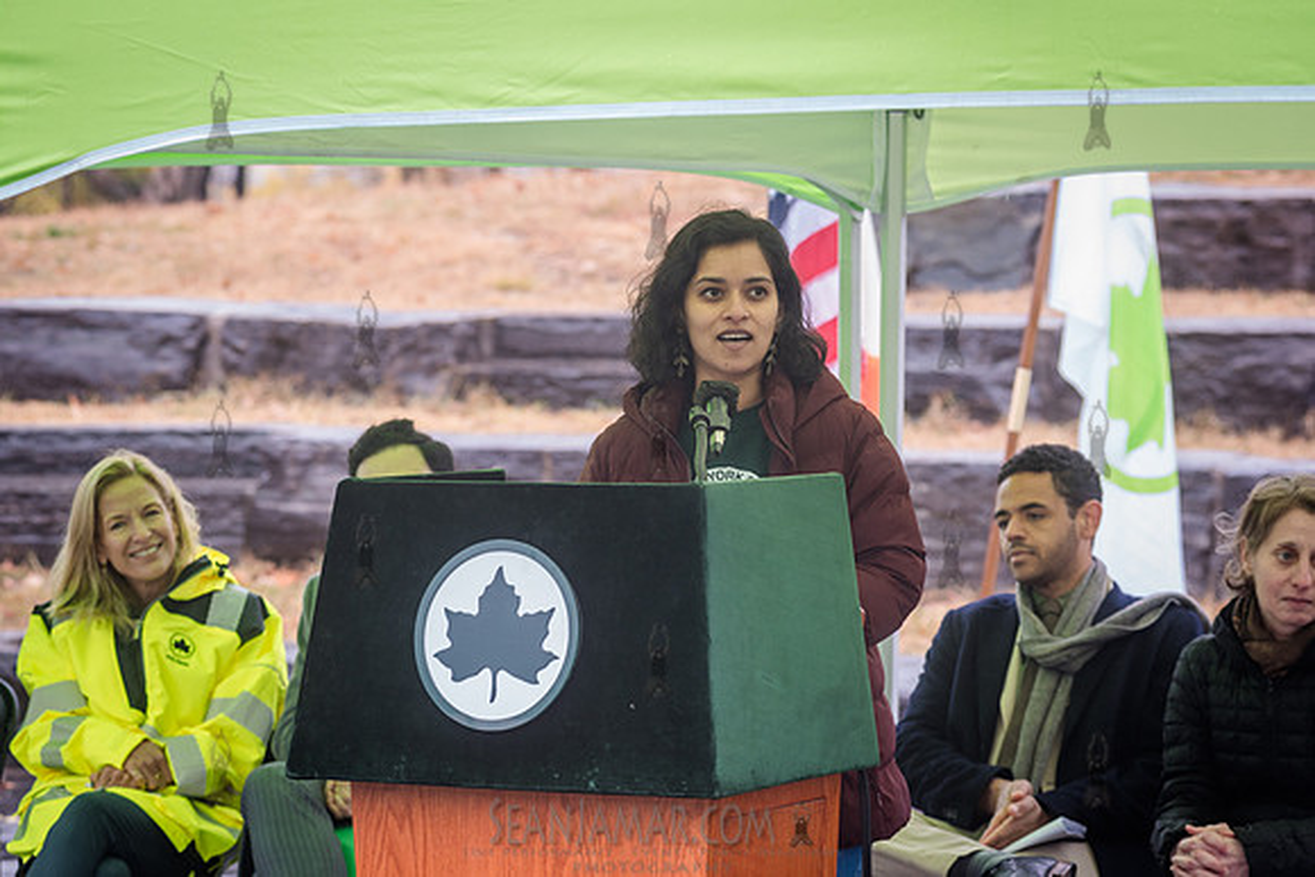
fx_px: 4606
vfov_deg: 10.9
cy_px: 438
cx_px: 639
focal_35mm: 126
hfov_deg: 16.2
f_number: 5.6
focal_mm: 120
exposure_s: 1/250
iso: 640
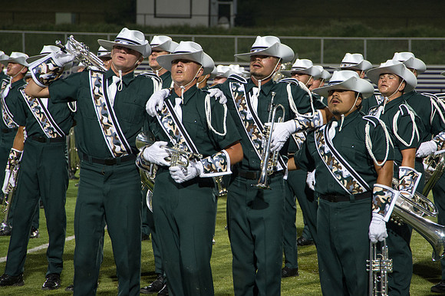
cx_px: 249
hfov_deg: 15.2
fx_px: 1665
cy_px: 125
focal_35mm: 135
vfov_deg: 10.2
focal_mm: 110
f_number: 5.6
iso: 2200
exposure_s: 1/160
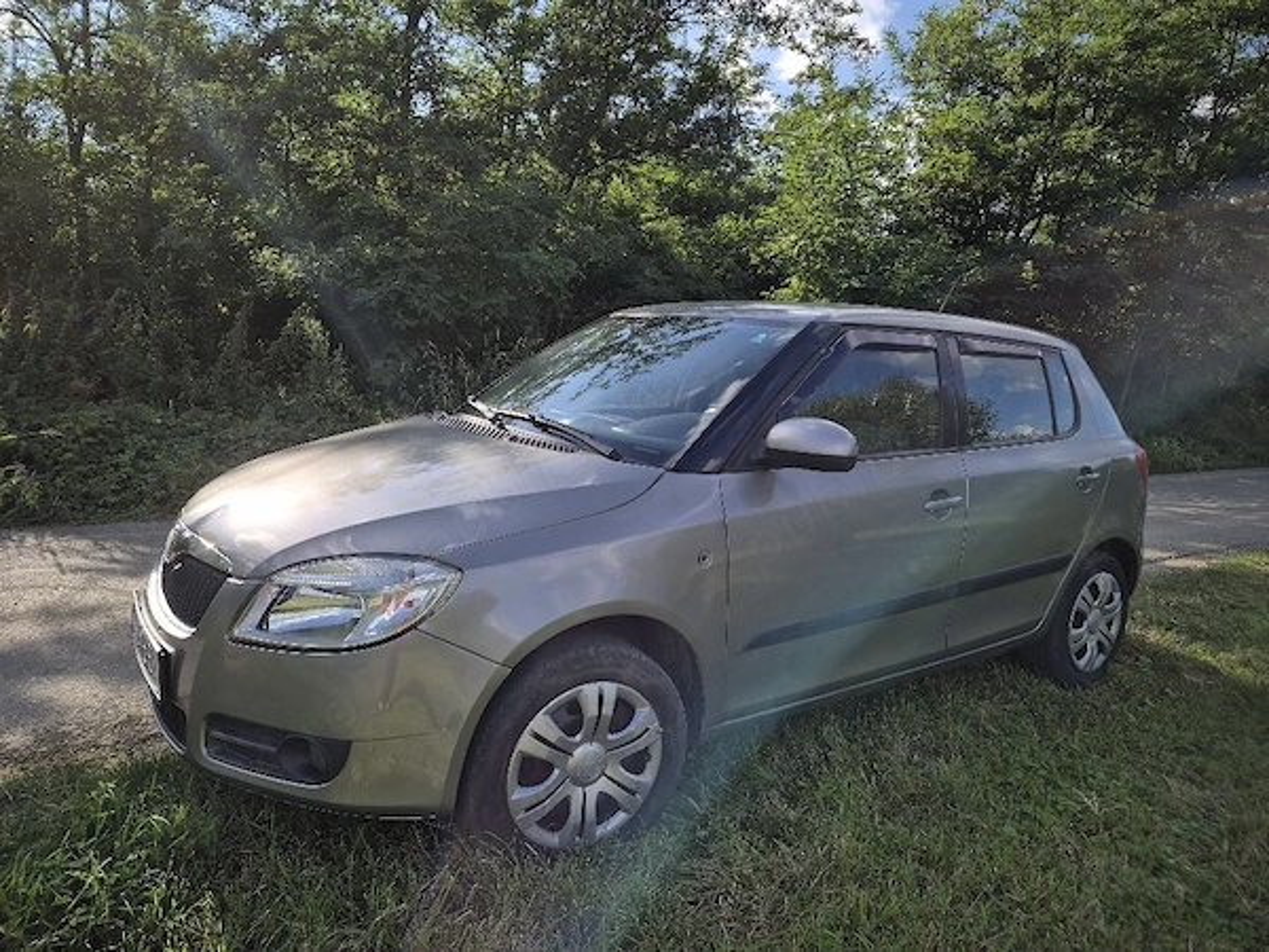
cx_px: 634
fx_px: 843
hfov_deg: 73.9
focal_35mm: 23
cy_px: 476
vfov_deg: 58.9
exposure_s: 1/833
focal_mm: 5.4
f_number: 1.8
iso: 25
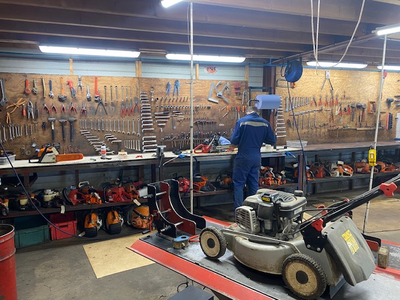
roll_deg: +0.5
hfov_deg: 67.3
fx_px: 300
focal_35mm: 26
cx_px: 200
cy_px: 150
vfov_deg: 53.1
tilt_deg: -8.5
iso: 100
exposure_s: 1/50
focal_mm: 4.25
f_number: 1.8
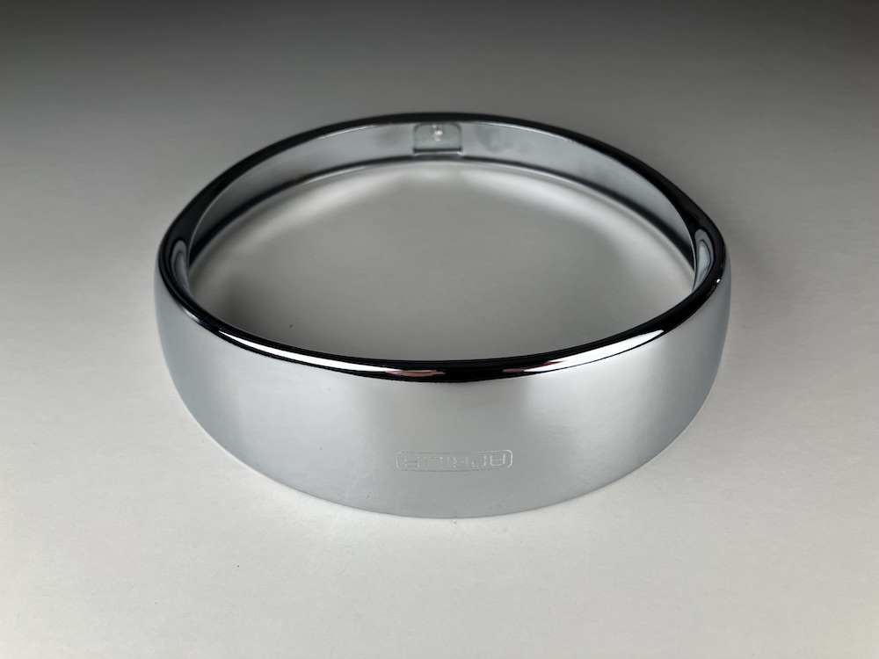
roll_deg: +0.3
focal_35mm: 28
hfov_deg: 63.4
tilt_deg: -40.1
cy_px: 330
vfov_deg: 49.7
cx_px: 440
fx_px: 711
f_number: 1.8
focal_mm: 3.99
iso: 32
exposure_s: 1/335
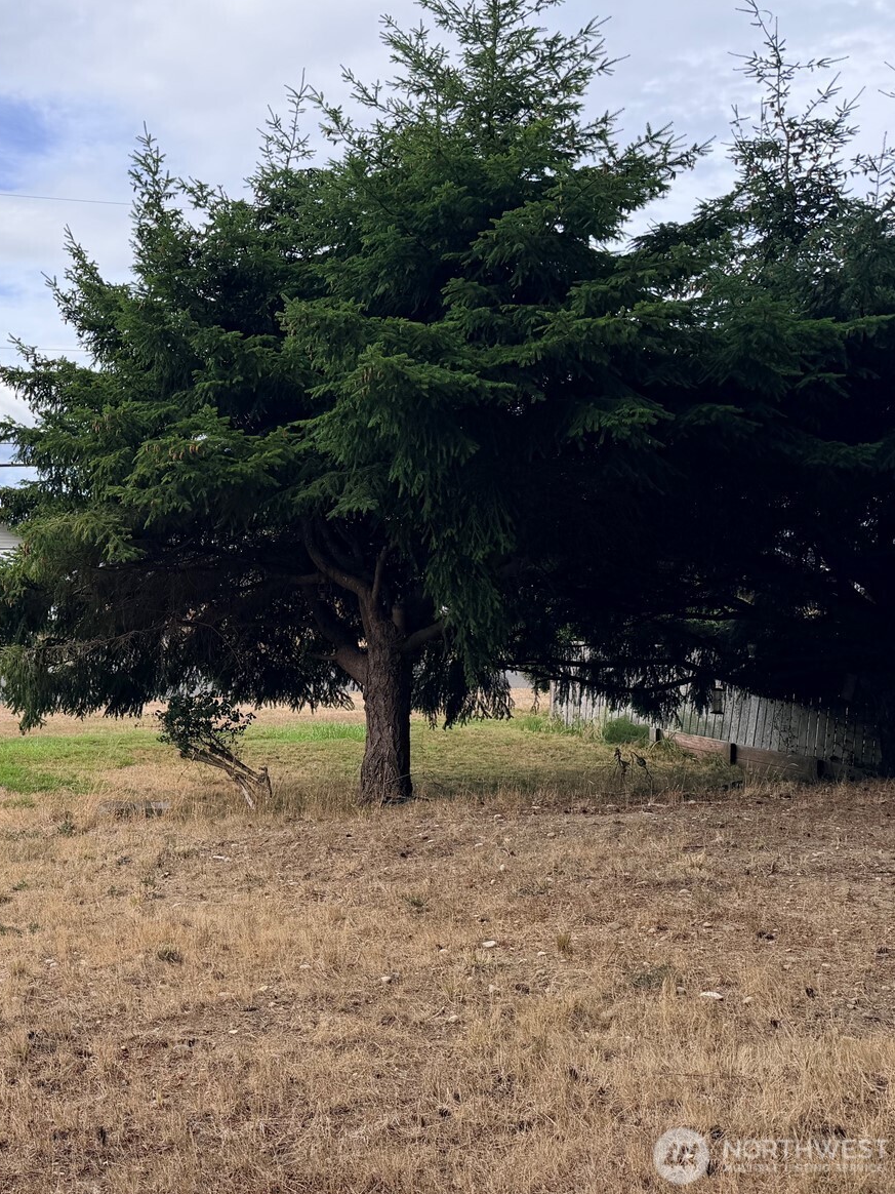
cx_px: 99
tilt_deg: -2.2
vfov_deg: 55.3
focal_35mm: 33
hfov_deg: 40.0
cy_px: 582
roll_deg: -1.5
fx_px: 1138
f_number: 1.78
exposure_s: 1/4167
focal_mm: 6.76
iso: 100
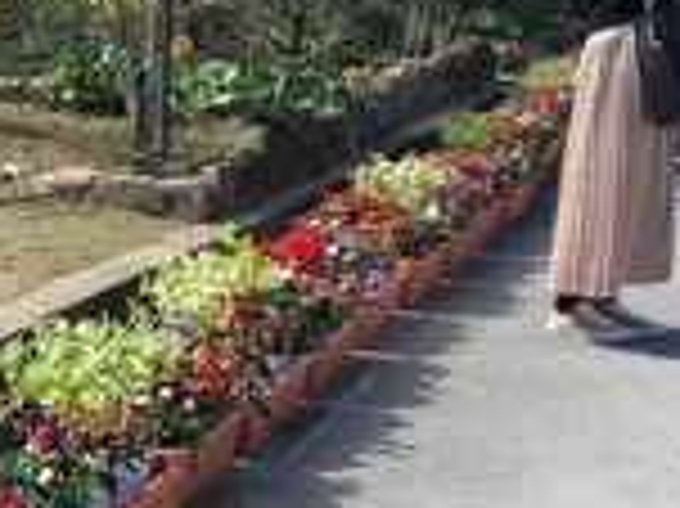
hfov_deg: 19.0
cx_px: -189
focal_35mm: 96
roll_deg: -0.3
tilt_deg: -11.5
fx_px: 1884
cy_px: 308
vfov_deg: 15.4
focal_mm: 4.15
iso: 25
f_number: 2.2
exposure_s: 1/686
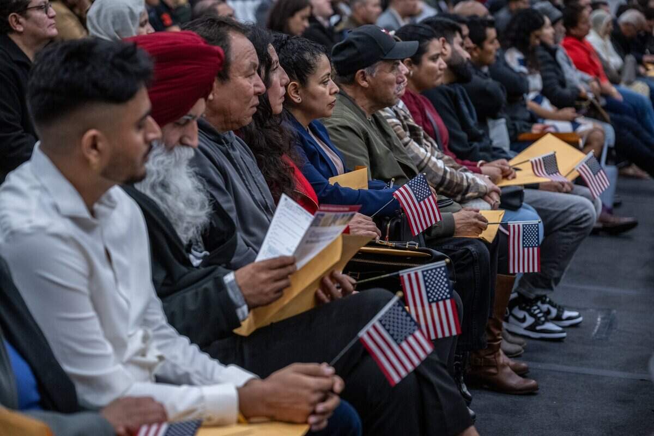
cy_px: 218
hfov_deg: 21.5
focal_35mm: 95
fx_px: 1726
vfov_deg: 14.4
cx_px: 327
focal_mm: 95
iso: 1600
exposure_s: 1/250
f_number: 4
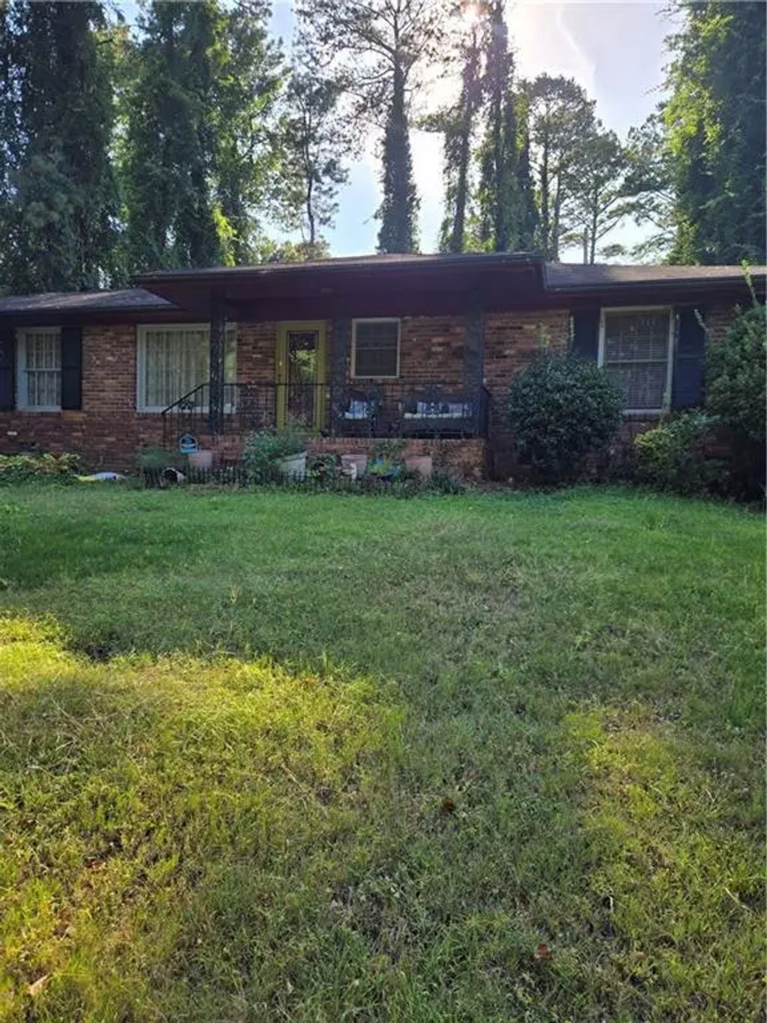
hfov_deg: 58.9
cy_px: 512
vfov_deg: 73.9
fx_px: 679
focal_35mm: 23
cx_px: 384
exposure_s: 1/825
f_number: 1.8
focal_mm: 5.4
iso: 25
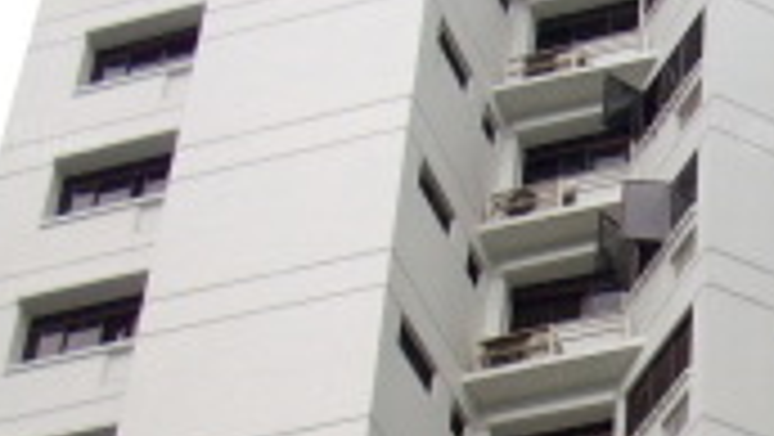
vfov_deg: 9.2
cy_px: 593
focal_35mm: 129
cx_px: 1076
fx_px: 2649
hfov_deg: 15.6
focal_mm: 6.2
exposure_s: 1/125
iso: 114
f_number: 2.8
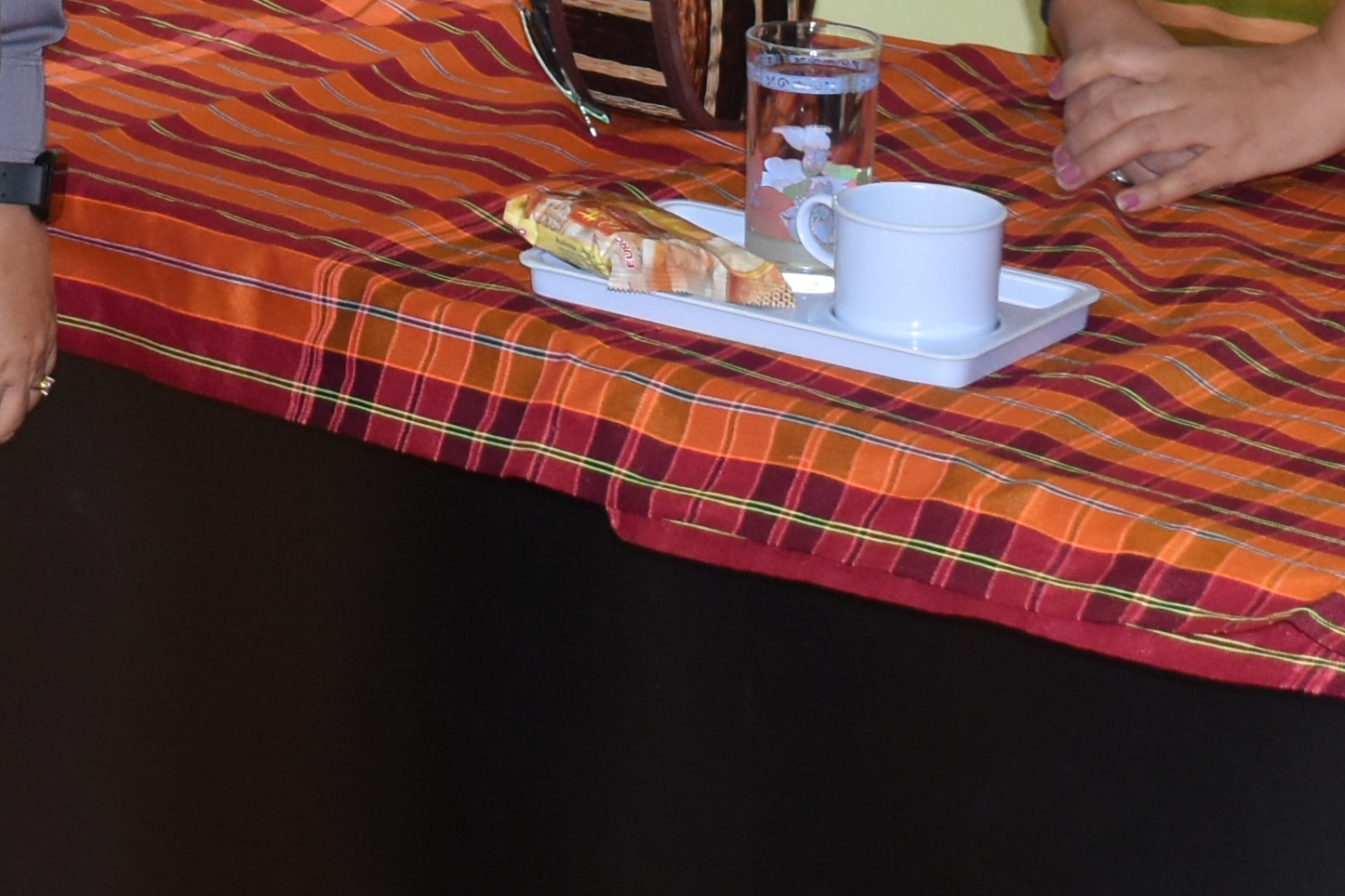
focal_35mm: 112
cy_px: -692
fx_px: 4184
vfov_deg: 11.4
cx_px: 212
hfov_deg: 18.1
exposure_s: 1/60
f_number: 3.5
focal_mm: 18
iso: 800
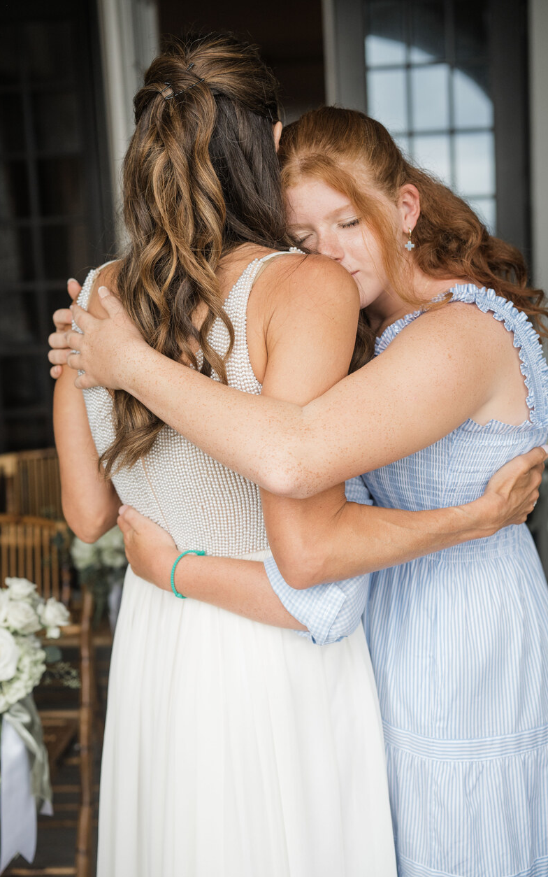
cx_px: 274
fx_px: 1242
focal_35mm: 52
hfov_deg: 24.9
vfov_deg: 38.9
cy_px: 430
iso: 1000
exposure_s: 1/1000
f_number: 2.8
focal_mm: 50
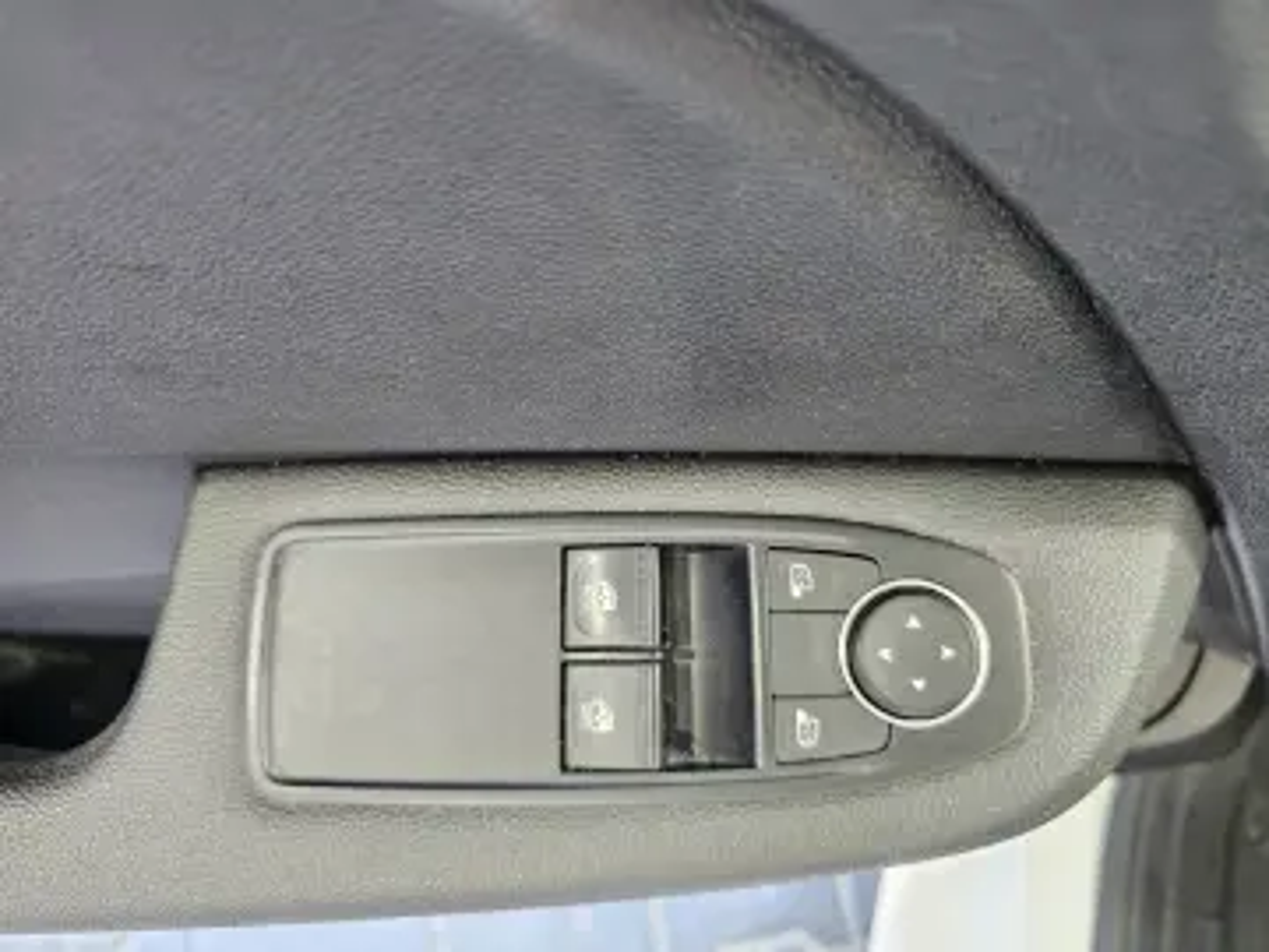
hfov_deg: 73.9
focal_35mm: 23
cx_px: 634
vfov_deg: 58.9
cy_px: 476
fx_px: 843
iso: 800
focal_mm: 6.3
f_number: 1.7
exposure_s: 1/100
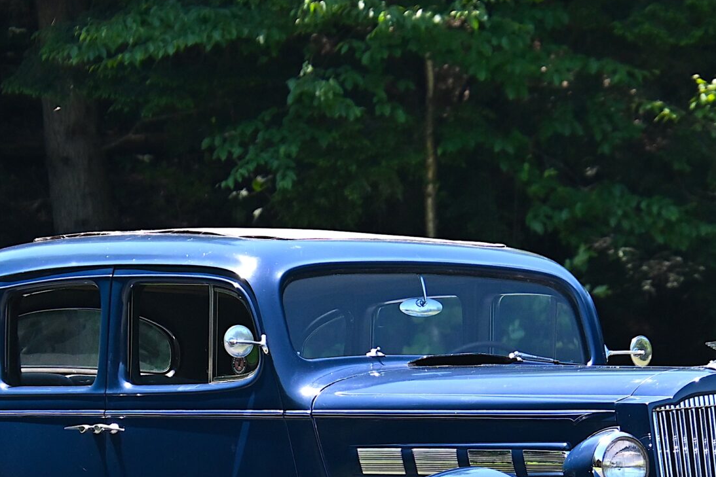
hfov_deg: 4.1
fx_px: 10064
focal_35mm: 506
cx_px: 470
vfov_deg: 2.7
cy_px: 465
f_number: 5.6
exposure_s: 1/250
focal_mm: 144
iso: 900
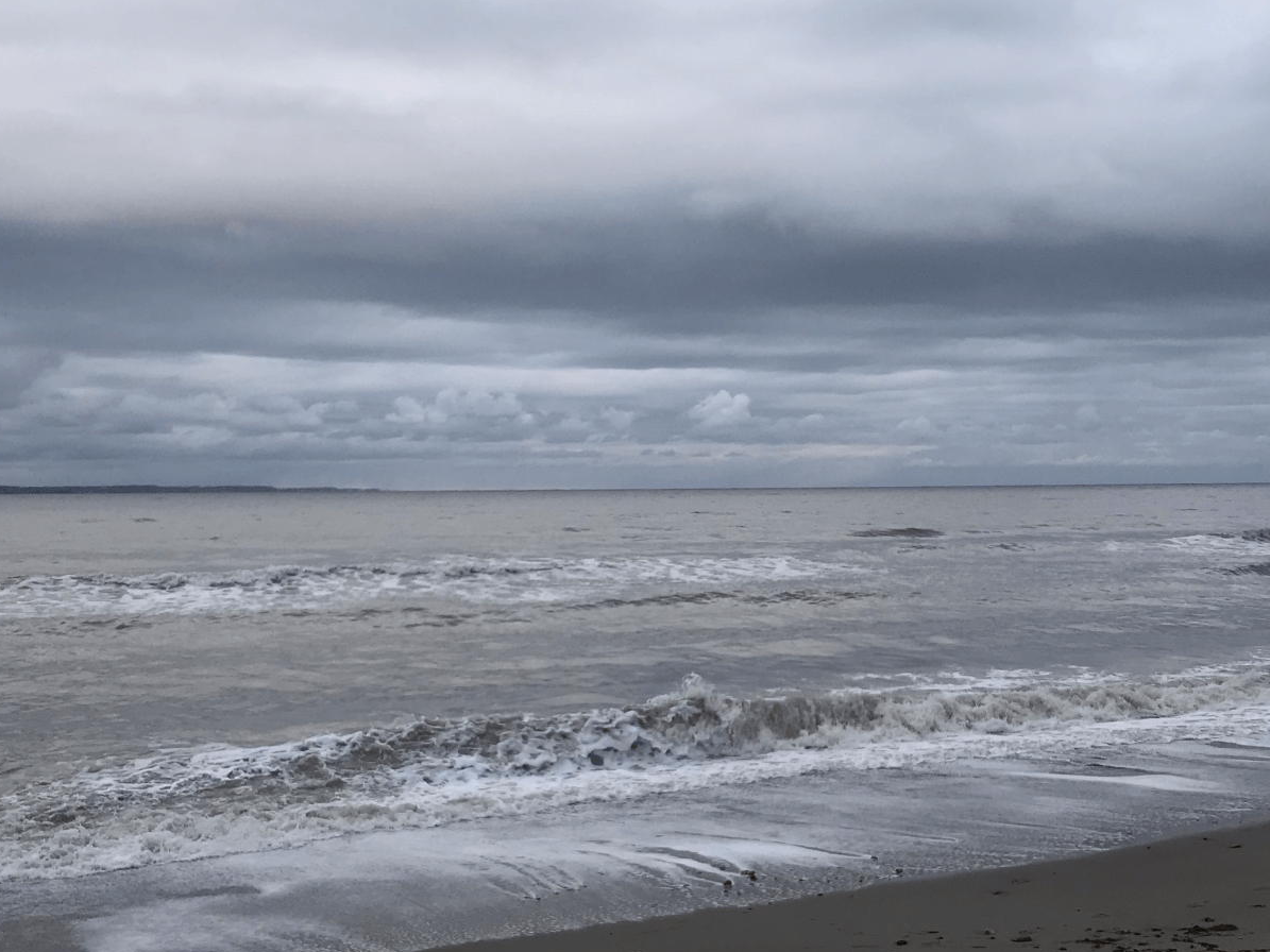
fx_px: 1651
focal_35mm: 45
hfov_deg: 42.0
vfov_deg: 32.2
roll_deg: +1.2
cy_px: 515
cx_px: 700
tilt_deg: -0.5
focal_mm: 3.99
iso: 20
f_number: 1.8
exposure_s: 1/411
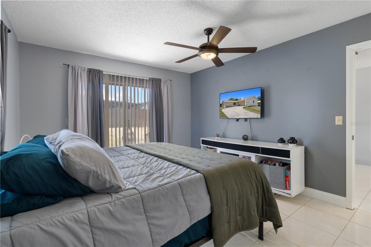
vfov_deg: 73.7
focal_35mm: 16
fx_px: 165
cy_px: 124
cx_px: 186
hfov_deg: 96.7
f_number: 9
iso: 320
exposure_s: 1/1.25
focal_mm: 16
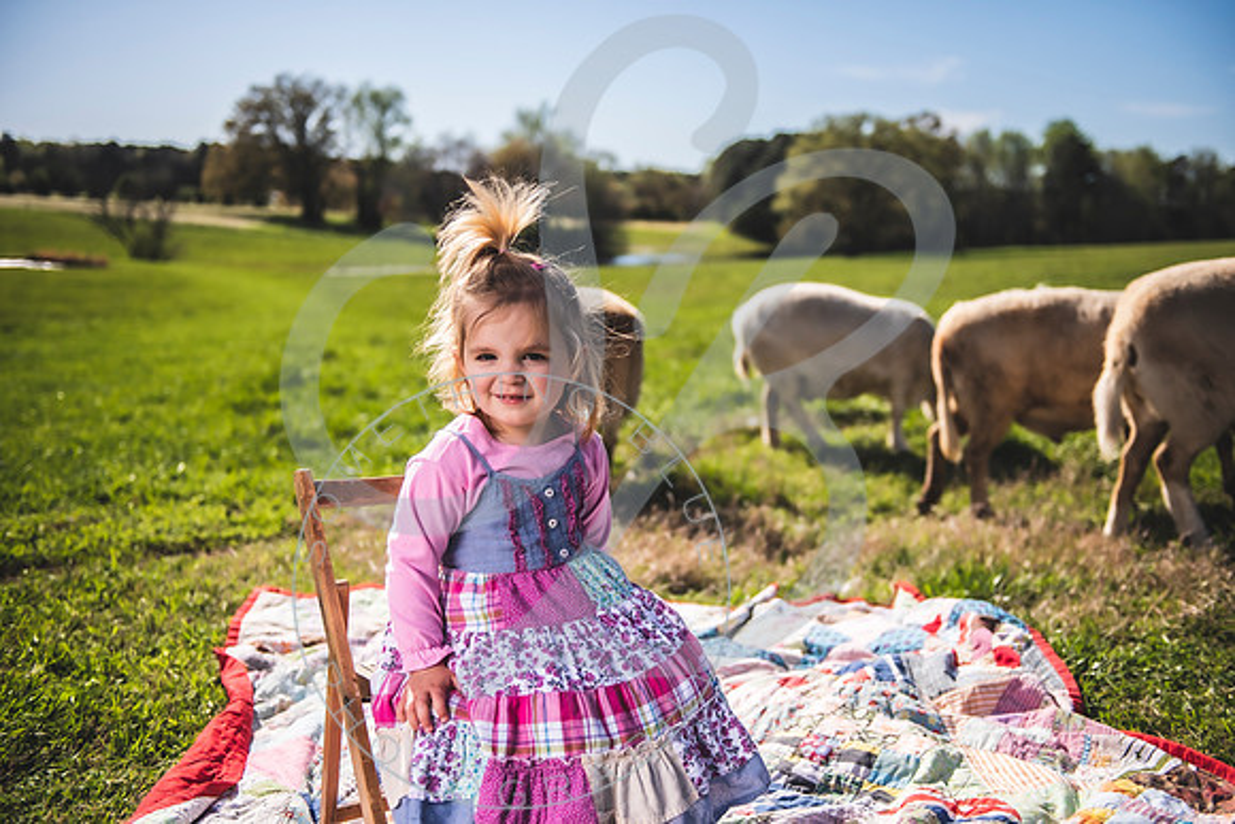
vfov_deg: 35.1
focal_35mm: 38
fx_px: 1304
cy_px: 412
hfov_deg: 50.7
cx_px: 618
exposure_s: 1/2500
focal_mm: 38
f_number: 2.8
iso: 100
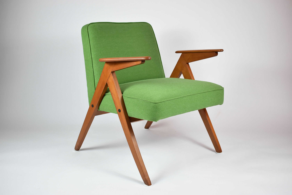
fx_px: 365
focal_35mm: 45
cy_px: 98
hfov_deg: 43.6
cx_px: 146
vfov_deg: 29.9
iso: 800
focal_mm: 30
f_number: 5
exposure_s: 1/125
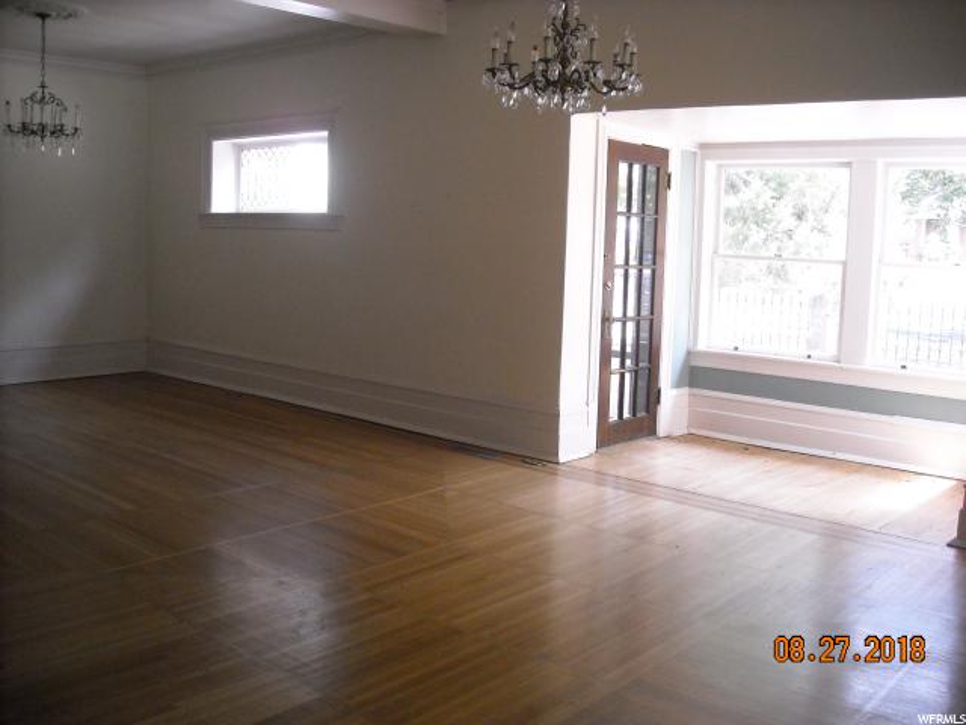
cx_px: 483
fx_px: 977
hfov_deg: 52.6
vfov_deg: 40.7
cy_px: 362
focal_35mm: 35
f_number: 2.8
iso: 417
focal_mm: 5.7
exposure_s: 1/250
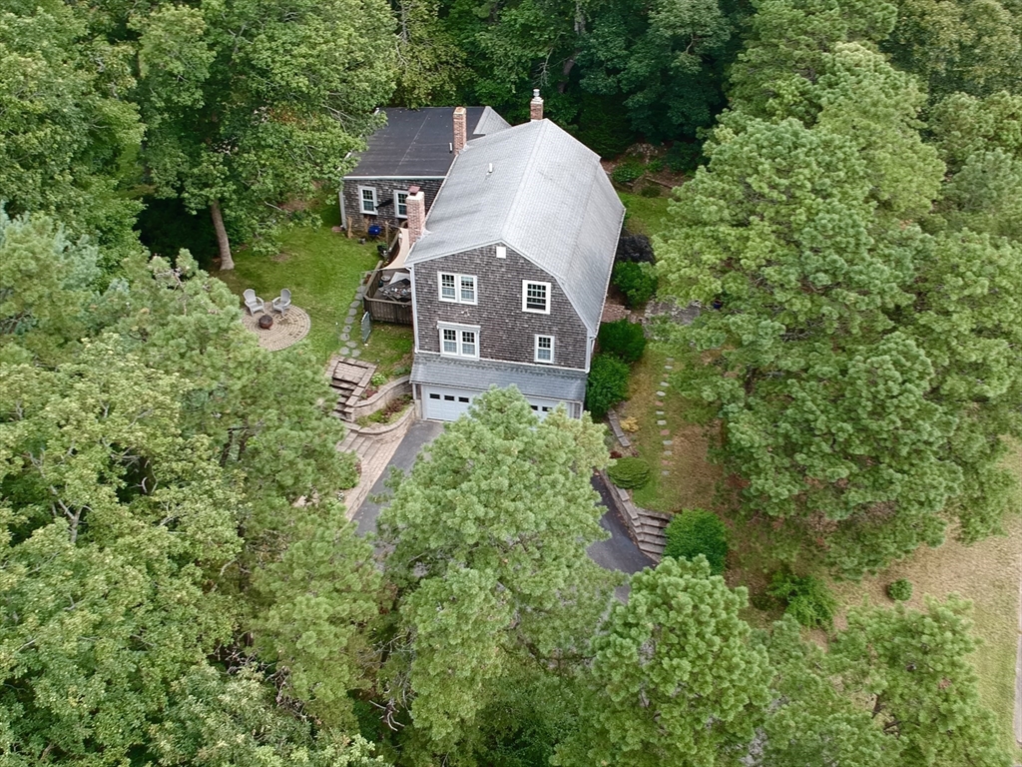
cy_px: 384
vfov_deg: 54.9
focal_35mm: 25
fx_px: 738
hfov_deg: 69.4
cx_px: 511
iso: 100
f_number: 2.6
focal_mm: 4.49
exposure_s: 1/240
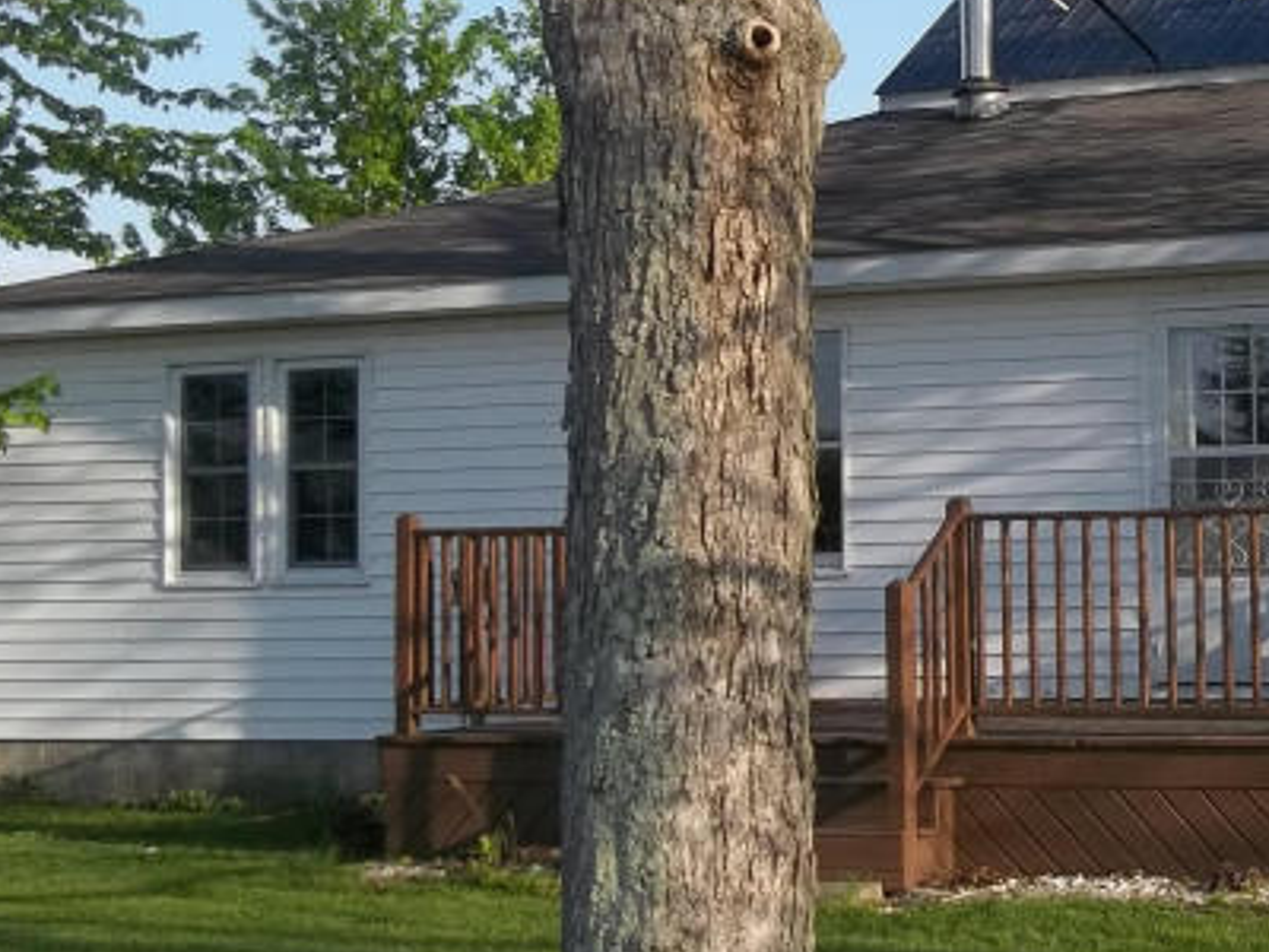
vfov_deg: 18.0
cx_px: 1279
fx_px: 3006
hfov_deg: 22.9
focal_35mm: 82
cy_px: 333
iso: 80
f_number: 8.8
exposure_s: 1/100
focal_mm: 5.7
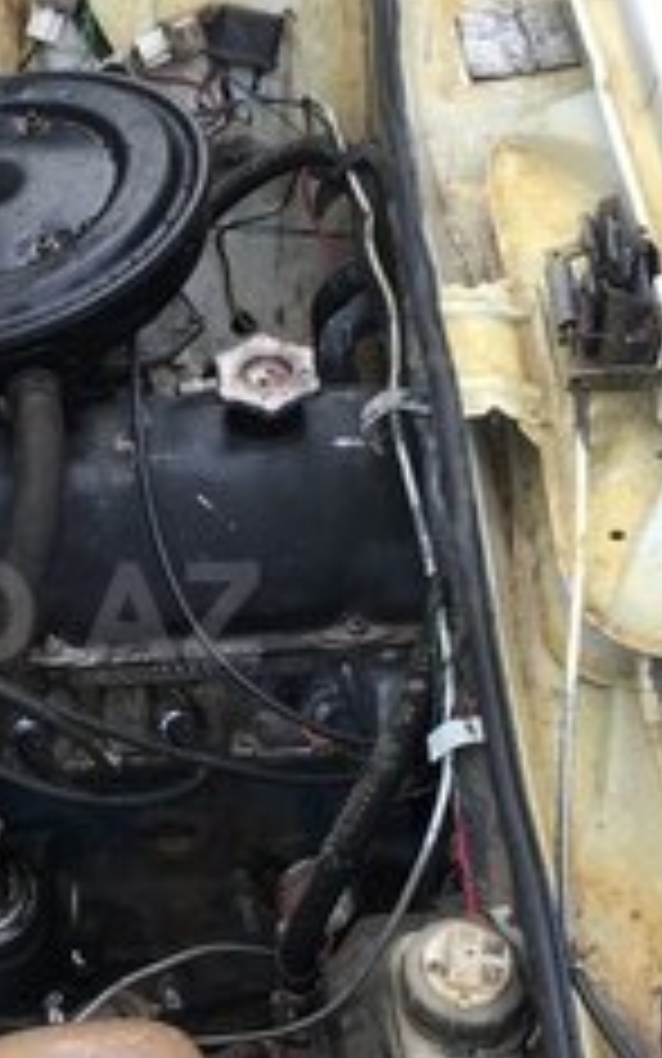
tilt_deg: -50.9
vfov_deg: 31.5
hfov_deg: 19.1
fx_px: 1875
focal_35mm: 65
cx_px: -86
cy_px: 612
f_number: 2.2
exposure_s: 1/176
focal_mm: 4.15
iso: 25
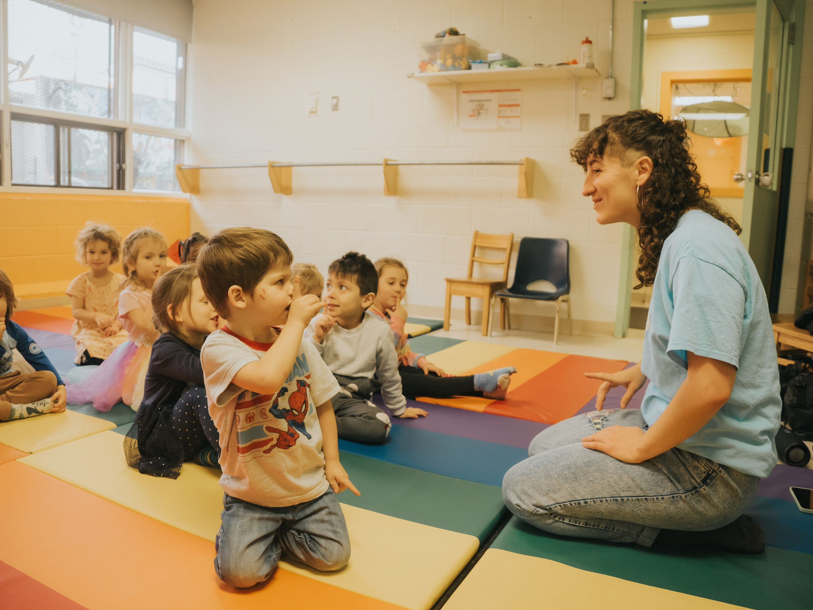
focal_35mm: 27
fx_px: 634
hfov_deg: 65.3
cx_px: 396
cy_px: 307
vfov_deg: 51.4
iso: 800
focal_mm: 13
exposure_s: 1/200
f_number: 2.8
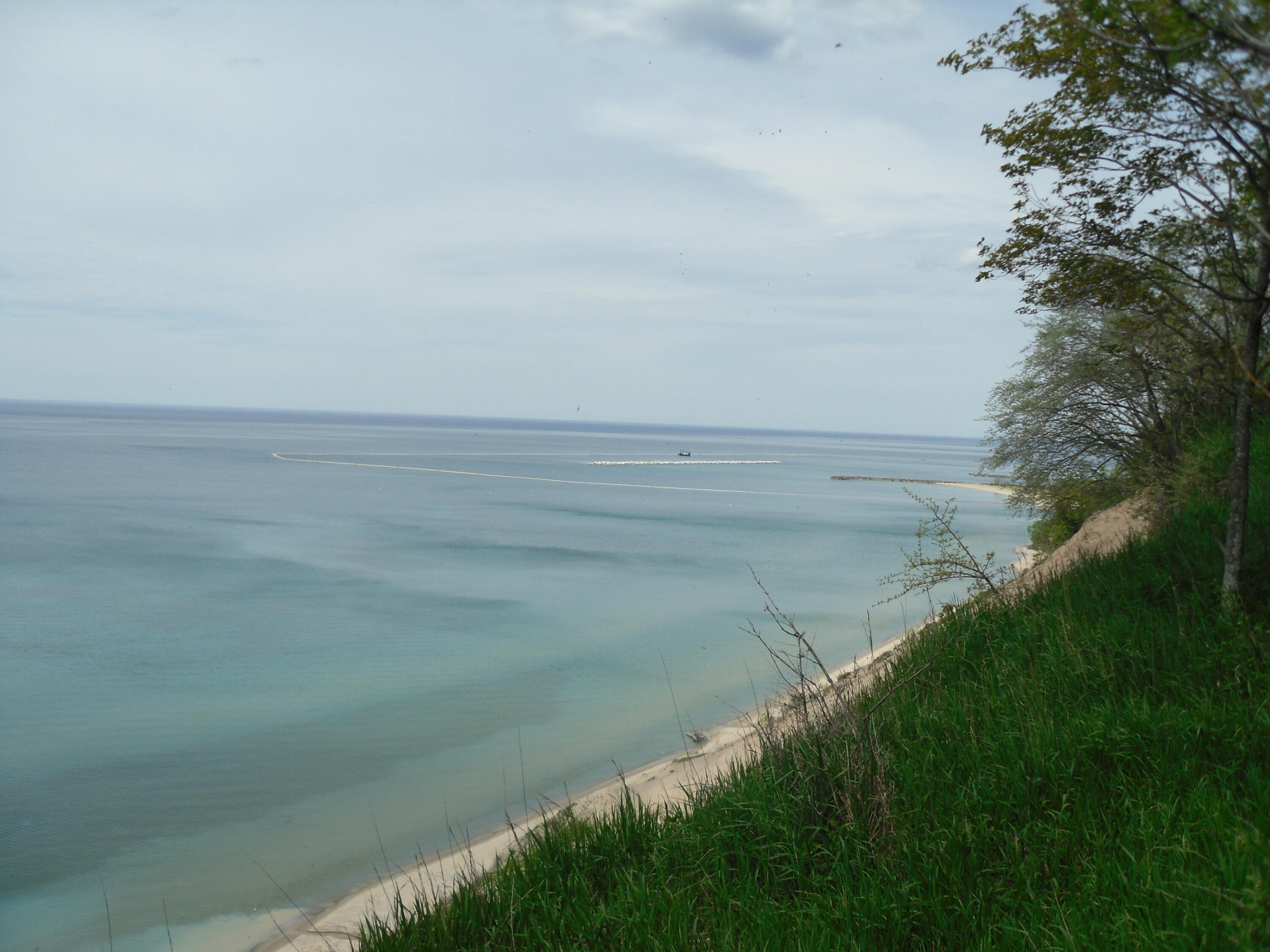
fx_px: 1247
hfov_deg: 54.0
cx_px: 635
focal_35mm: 34
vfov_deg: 41.8
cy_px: 476
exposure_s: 1/317
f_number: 8.1
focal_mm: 6
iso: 80
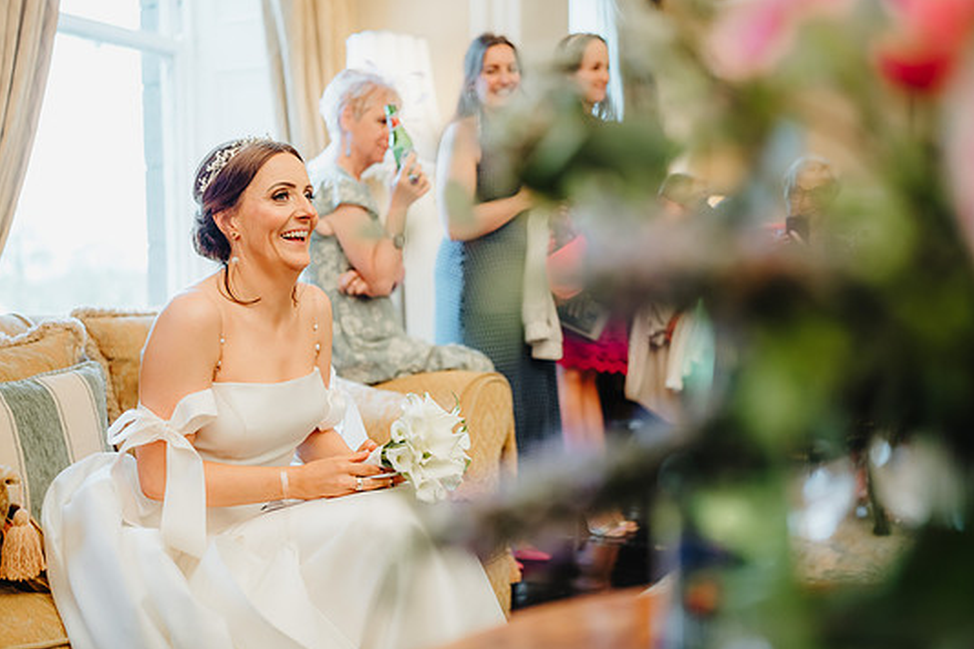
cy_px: 335
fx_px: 1028
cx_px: 483
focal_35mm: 38
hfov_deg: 50.7
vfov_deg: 35.1
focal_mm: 35
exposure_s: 1/200
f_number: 1.4
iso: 500
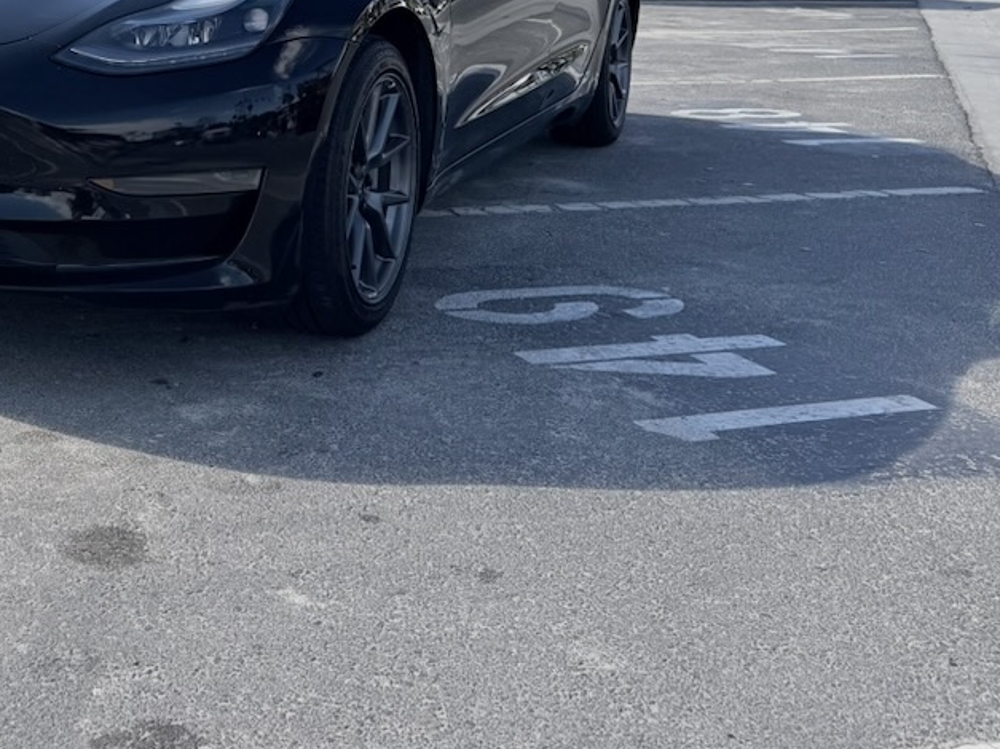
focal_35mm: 49
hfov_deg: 36.7
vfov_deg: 28.2
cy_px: 40
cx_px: 120
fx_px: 1415
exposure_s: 1/4975
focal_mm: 6.76
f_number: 1.78
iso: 80
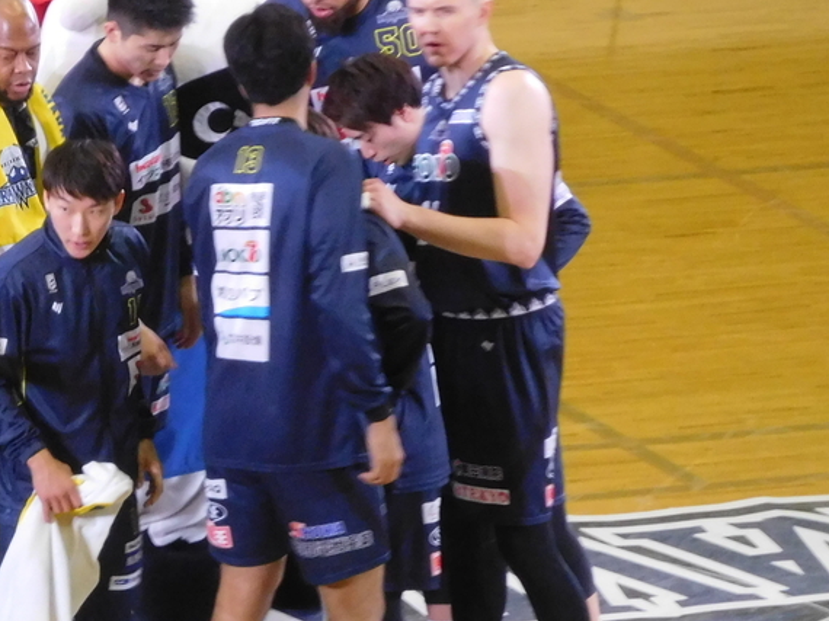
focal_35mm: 674
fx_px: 16134
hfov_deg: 2.9
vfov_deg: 2.2
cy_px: 305
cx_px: 58
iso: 560
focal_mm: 57.1
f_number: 5.9
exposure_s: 1/60
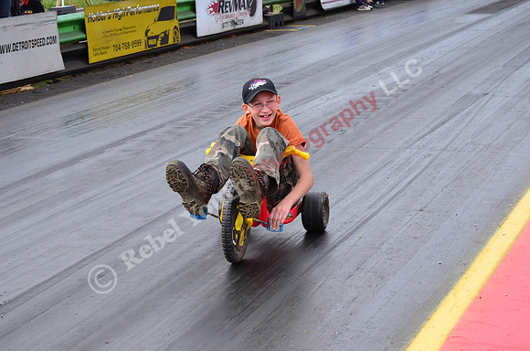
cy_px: 176
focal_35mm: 93
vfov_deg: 14.6
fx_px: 1366
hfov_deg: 22.0
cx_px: 265
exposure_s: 1/800
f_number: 7.1
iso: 1000
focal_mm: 62
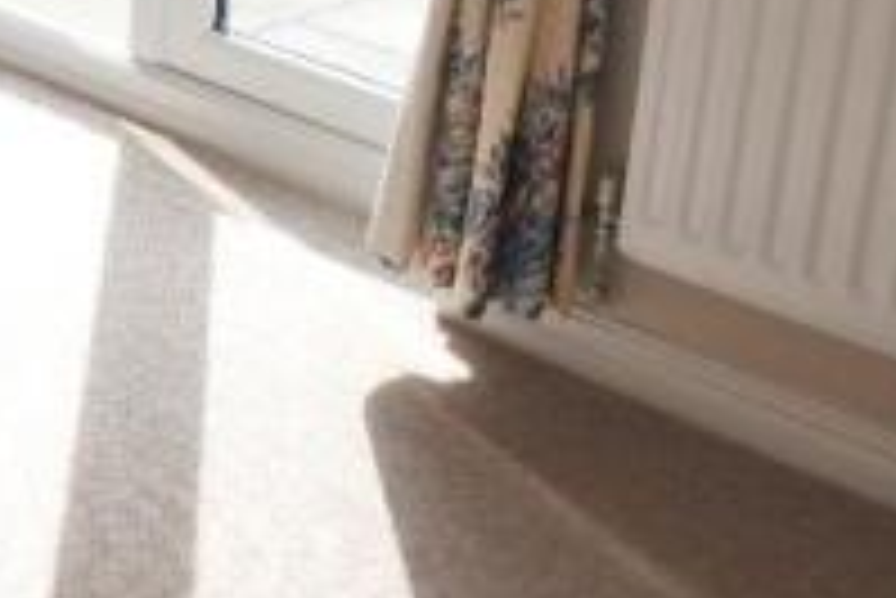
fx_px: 2217
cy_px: -169
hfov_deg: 19.3
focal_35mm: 89
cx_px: -525
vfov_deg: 14.7
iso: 160
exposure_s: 1/60
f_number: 9
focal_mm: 10
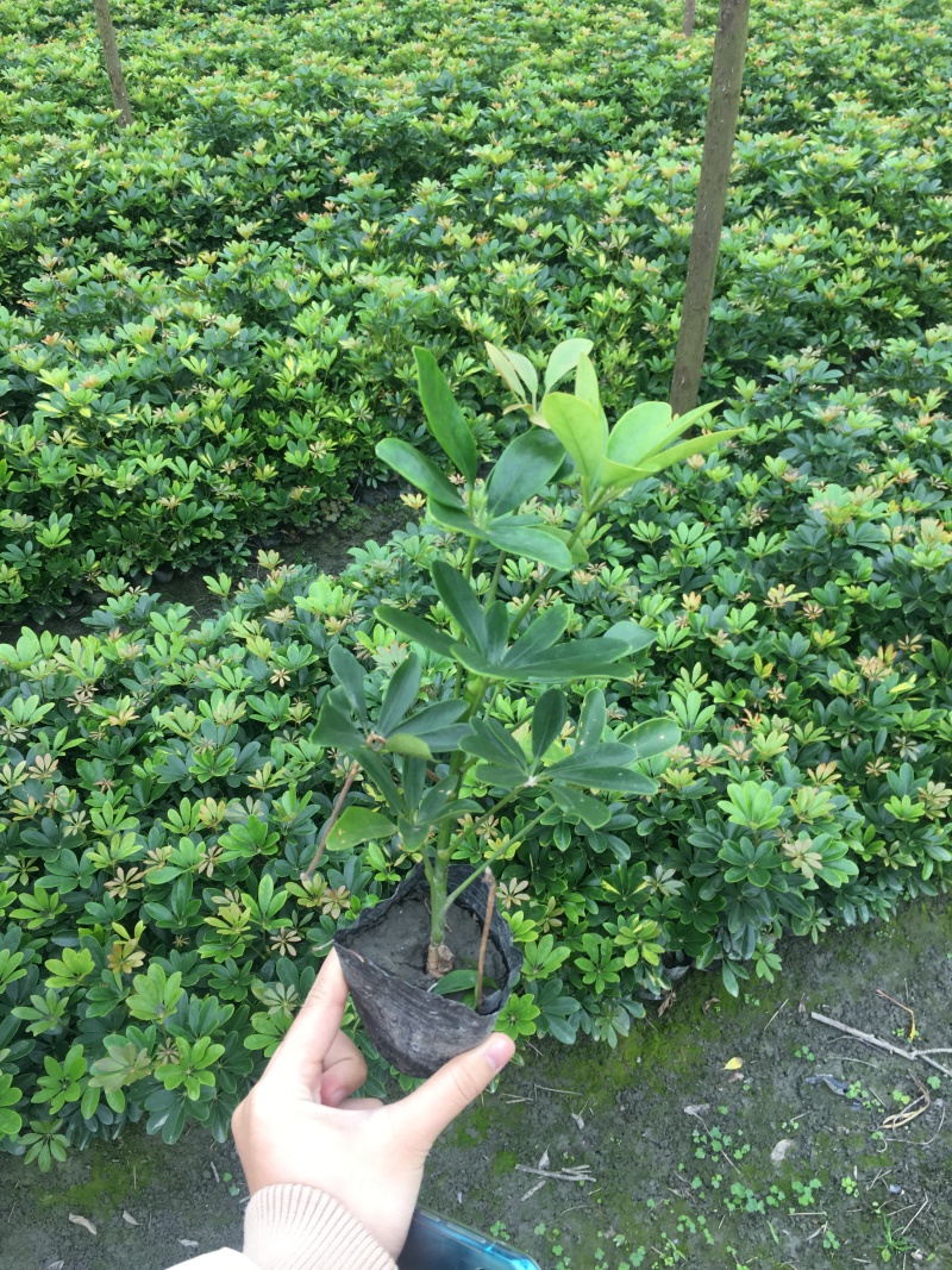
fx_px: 1064
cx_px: 476
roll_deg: -2.2
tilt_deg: -38.5
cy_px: 635
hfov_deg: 48.2
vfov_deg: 61.7
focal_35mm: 29
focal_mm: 4.15
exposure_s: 1/100
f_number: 2.2
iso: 40
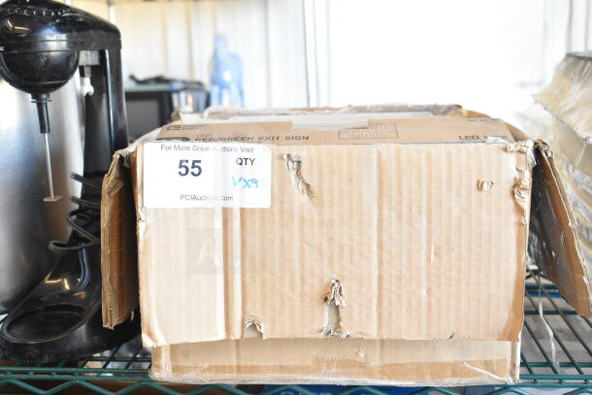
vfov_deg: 31.9
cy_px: 198
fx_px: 691
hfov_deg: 46.4
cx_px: 296
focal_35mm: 42
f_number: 5.6
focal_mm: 28
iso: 1600
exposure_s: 1/125
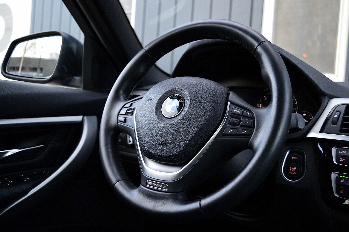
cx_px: 174
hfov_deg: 51.3
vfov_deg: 35.4
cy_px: 116
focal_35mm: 38
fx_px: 363
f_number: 4
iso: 800
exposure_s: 1/60
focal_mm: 25
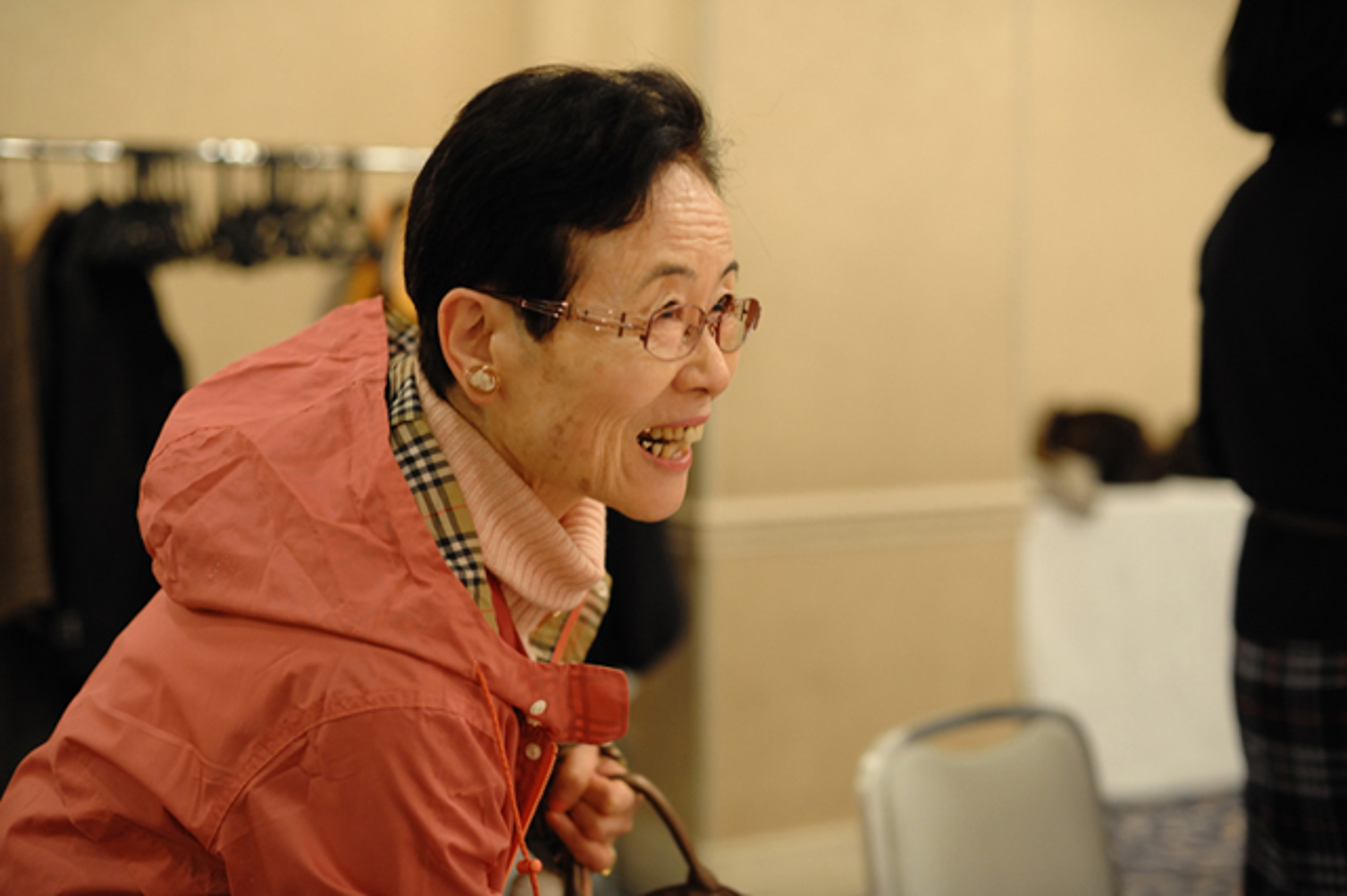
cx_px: 674
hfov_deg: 39.6
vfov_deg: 27.0
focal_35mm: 50
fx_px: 1870
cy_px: 448
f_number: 2.8
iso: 1800
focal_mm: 50
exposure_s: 1/100
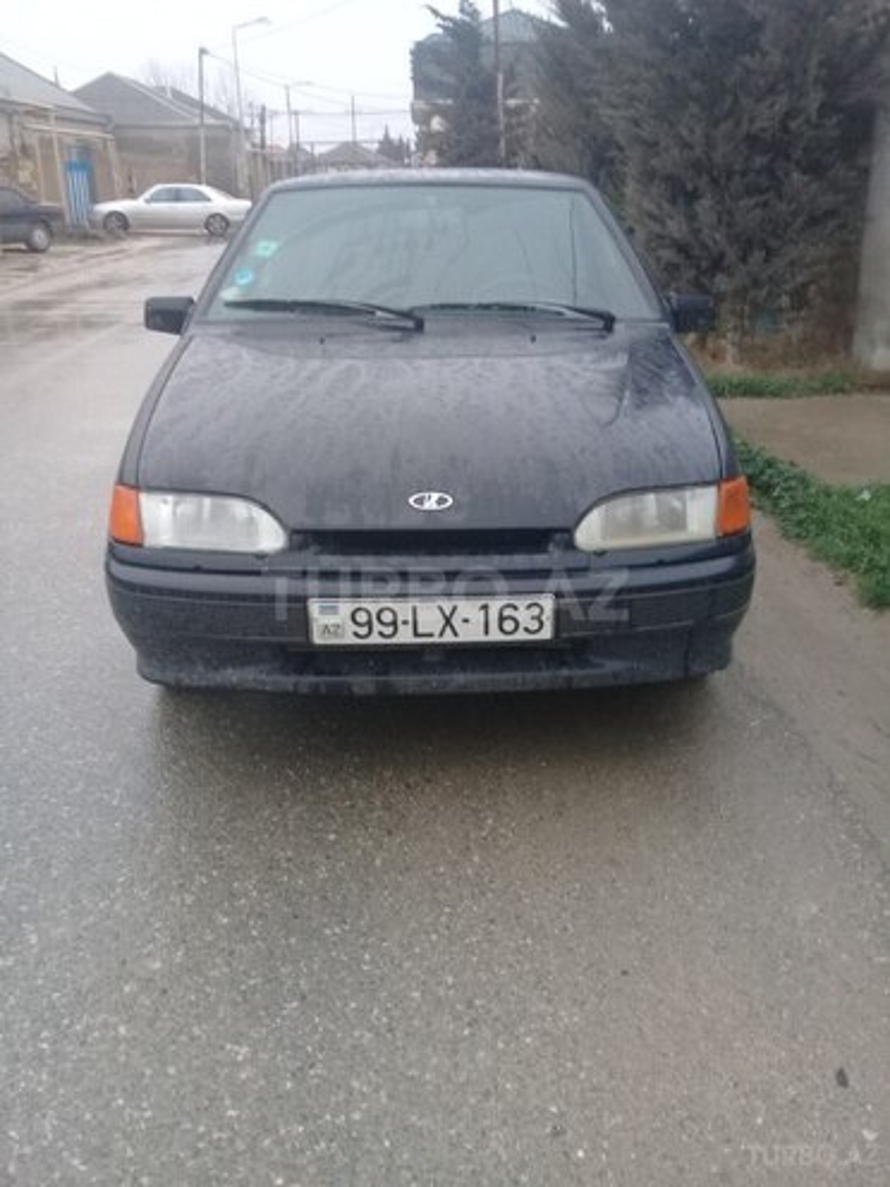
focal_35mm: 31
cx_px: 445
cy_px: 594
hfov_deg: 45.4
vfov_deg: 58.4
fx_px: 1063
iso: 64
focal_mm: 3.3
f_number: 2.2
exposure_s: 1/33
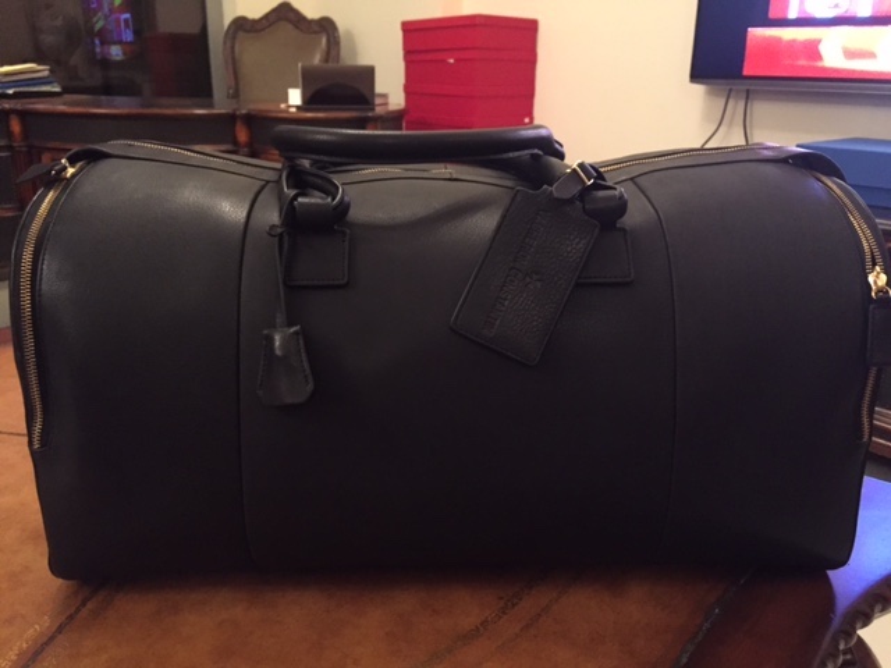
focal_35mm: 29
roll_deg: -0.9
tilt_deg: -18.5
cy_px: 334
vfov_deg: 48.2
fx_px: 746
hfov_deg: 61.7
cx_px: 446
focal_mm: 4.15
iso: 400
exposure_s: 1/15
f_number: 2.2
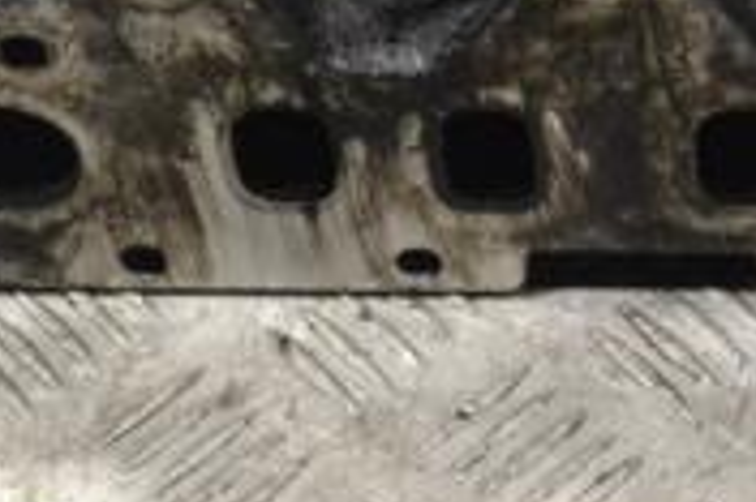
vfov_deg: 7.3
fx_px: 3860
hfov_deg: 11.0
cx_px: 846
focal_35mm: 184
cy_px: -232
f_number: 8
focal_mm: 36
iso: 3200
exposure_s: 1/250
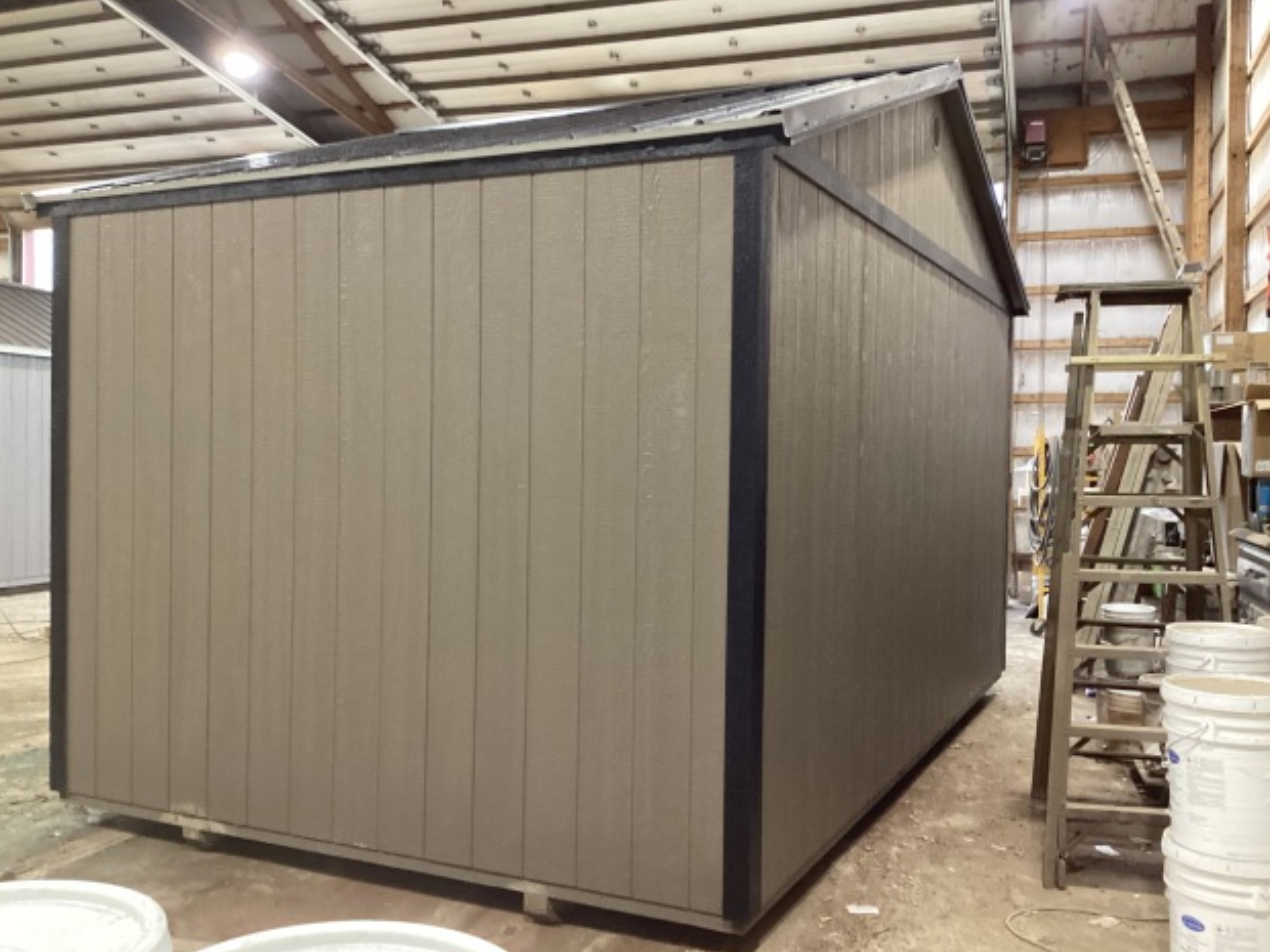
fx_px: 1174
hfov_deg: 56.8
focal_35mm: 32
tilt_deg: -1.9
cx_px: 643
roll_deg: -1.1
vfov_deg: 44.2
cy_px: 469
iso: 400
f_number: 2.4
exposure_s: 1/60
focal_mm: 3.3
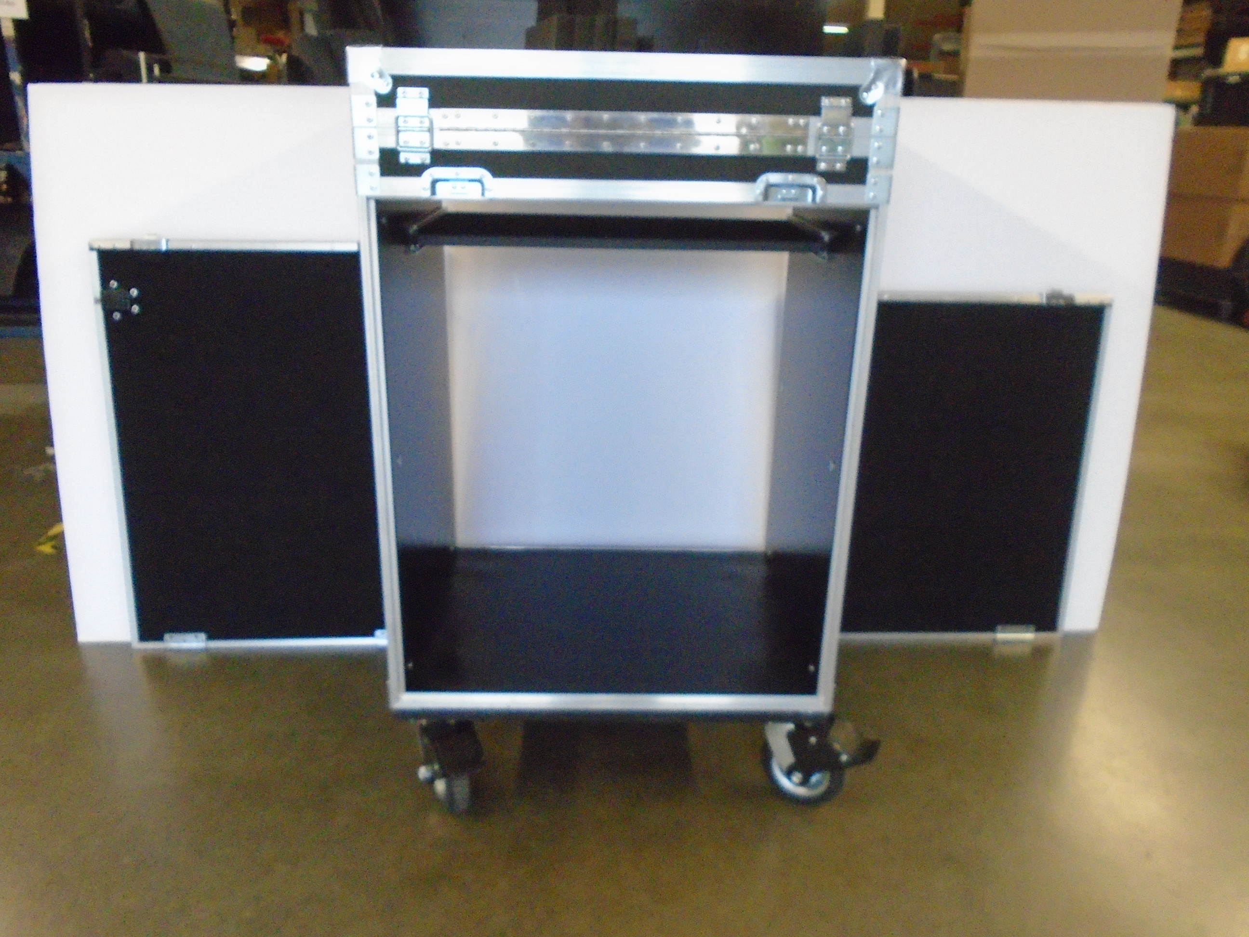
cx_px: 624
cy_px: 468
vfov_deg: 53.1
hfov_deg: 67.3
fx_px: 938
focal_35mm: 26
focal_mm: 4.6
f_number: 3.2
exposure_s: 1/40
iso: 800
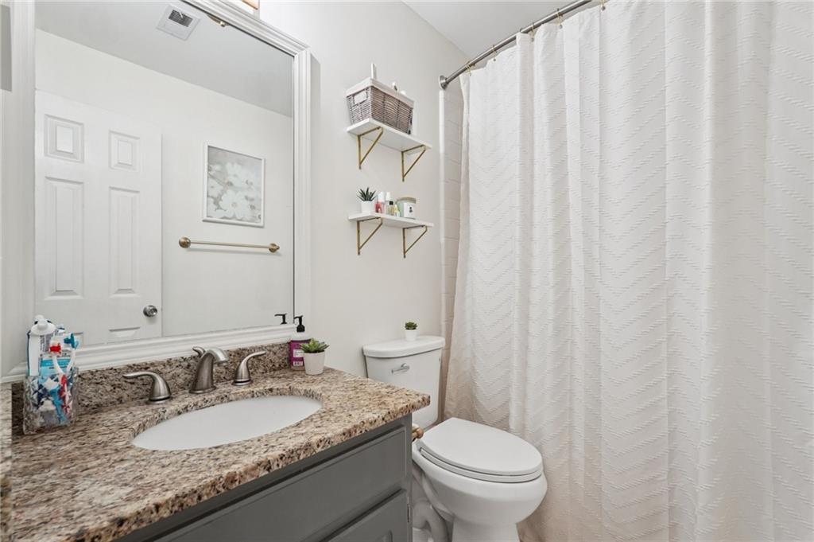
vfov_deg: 73.7
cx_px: 407
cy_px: 271
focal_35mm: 16
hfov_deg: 96.8
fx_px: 361
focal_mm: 16
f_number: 8
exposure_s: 1/13
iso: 800
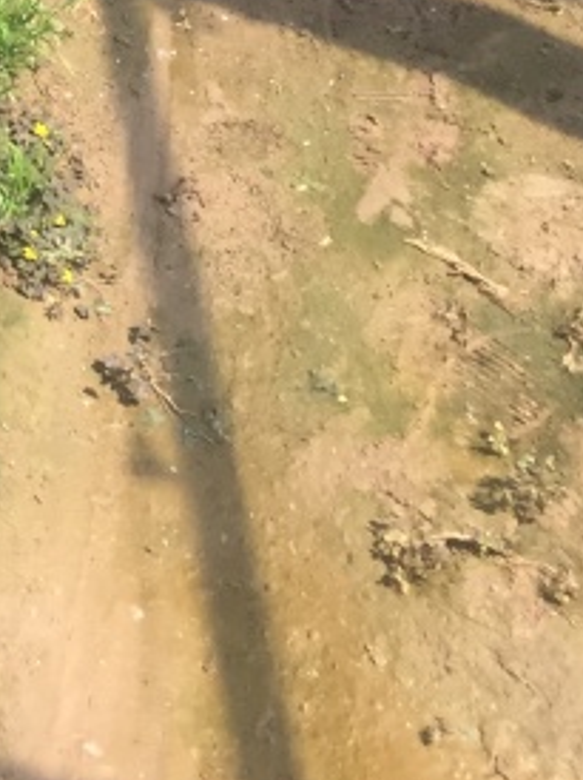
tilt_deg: -28.0
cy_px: -574
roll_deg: +0.3
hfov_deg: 11.9
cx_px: -526
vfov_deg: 15.3
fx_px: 2541
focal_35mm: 113
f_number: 2.2
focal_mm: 4.15
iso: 32
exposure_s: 1/628
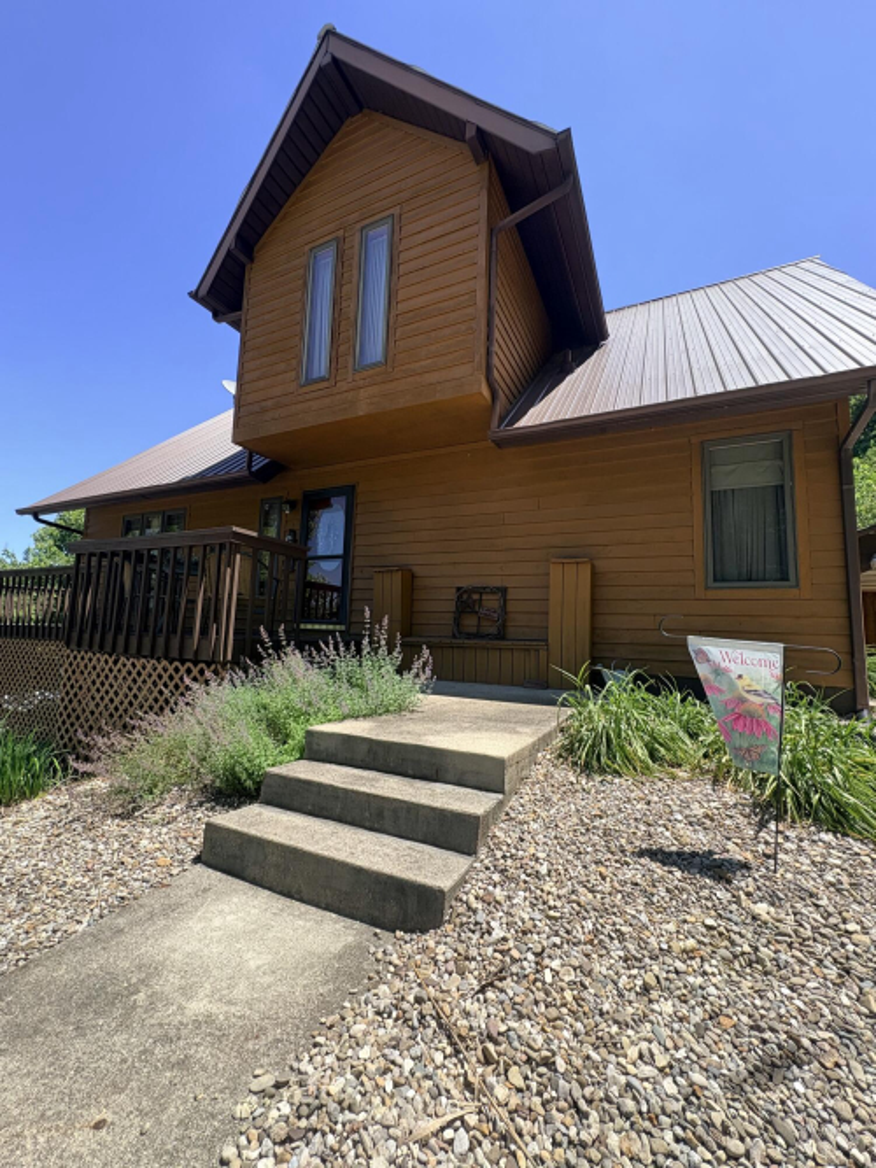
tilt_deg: +8.0
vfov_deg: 102.1
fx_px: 473
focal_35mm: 14
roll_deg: -1.1
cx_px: 438
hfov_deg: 85.7
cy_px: 584
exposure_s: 1/625
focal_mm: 2.22
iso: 40
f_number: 2.2
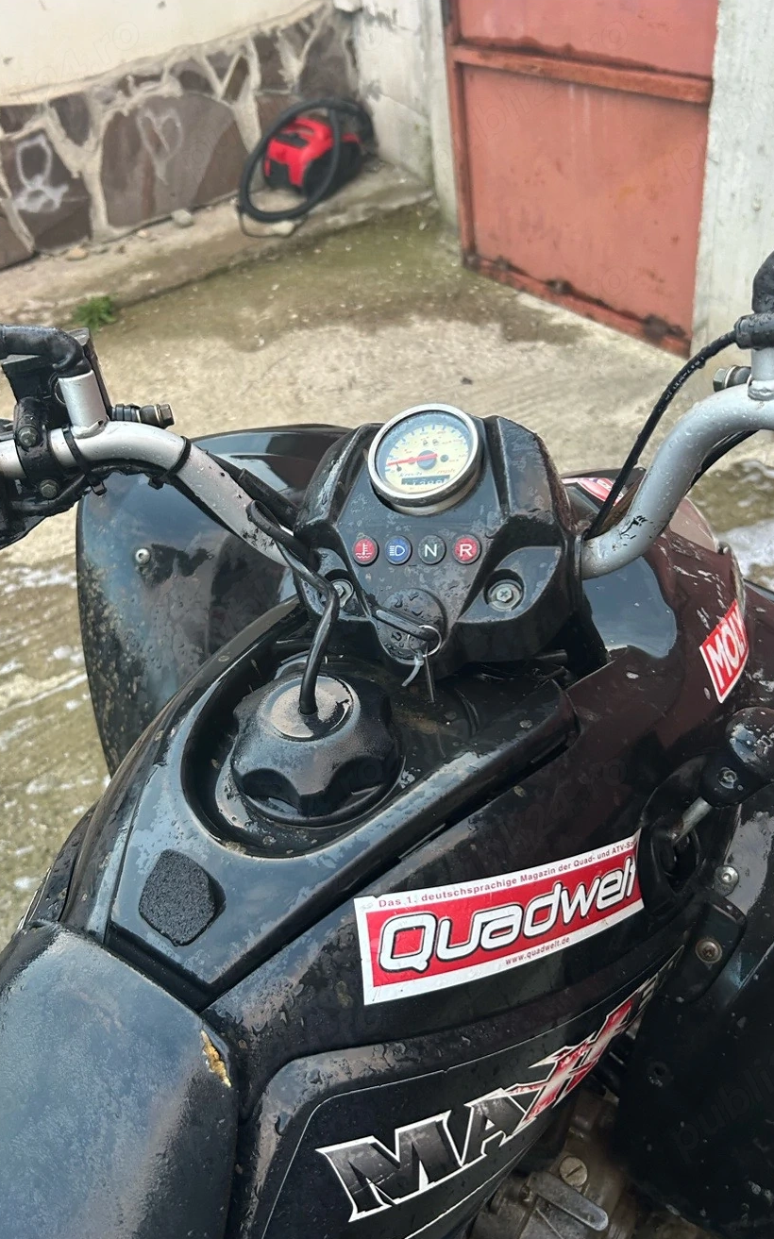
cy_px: 625
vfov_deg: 66.5
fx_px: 946
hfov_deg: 44.4
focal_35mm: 28
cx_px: 345
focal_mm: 5.7
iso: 160
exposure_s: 1/60
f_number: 1.5
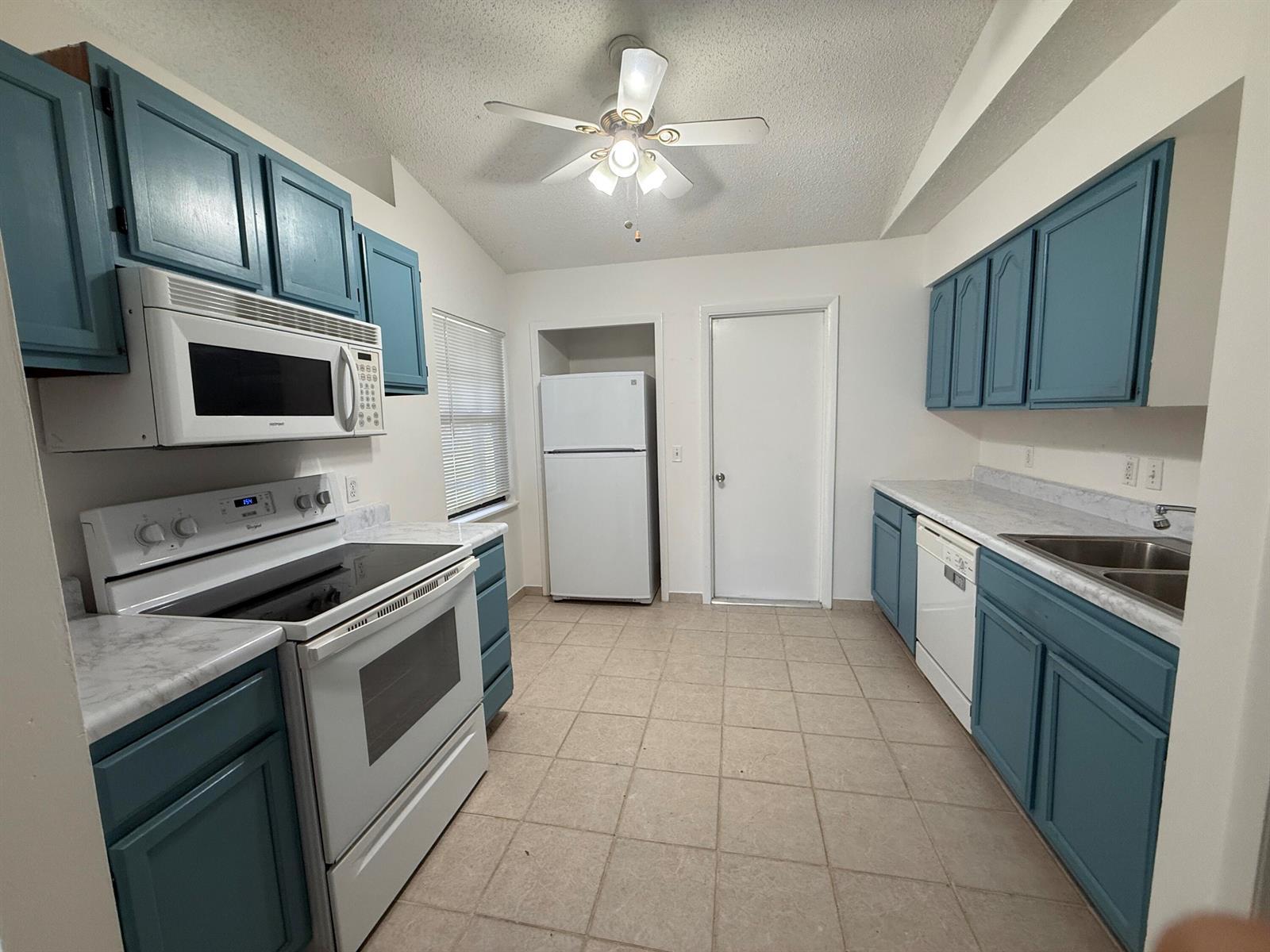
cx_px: 635
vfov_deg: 85.7
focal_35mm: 14
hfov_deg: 102.1
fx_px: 514
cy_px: 476
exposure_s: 1/120
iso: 125
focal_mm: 2.22
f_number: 2.2
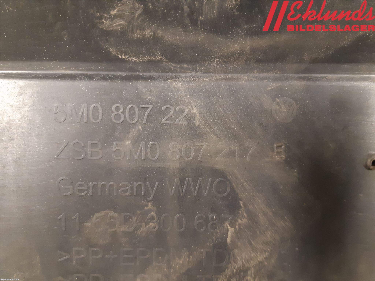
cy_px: 140
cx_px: 188
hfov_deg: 67.3
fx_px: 282
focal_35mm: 26
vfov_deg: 53.1
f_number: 1.7
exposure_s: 1/25
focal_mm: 3.93
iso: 320
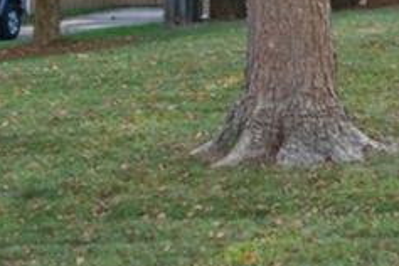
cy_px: -36
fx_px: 1673
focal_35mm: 151
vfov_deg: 9.0
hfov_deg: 12.7
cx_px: 641
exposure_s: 1/50
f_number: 7.1
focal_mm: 35
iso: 320
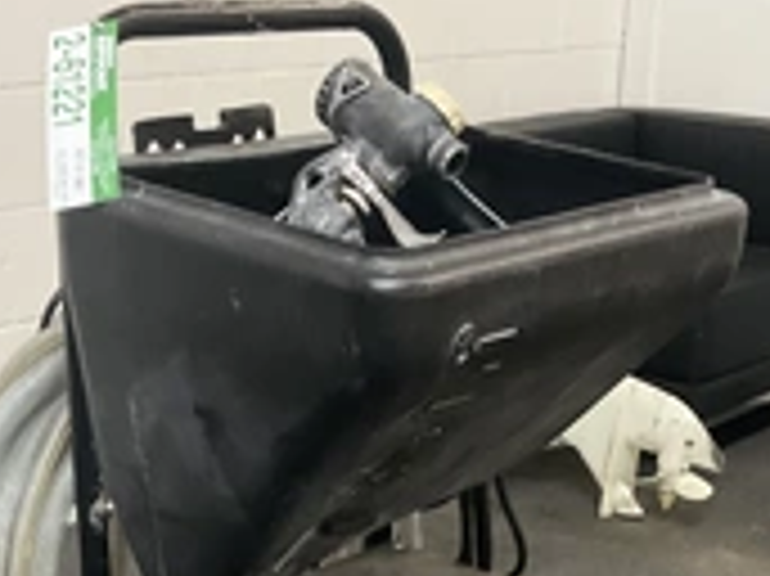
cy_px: 657
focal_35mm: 68
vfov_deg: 20.4
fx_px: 1512
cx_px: 396
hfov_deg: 28.6
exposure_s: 1/40
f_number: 1.8
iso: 320
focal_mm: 3
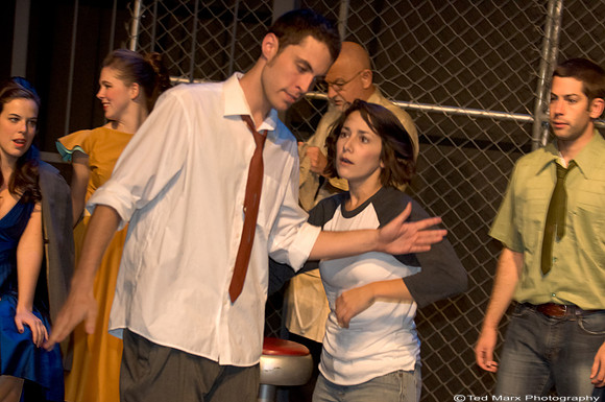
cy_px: 201
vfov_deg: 10.1
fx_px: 2266
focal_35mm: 135
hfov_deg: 15.2
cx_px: 302
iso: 3200
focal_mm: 90
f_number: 3.2
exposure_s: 1/100
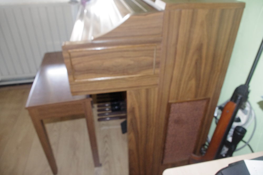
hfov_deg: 67.4
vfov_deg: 47.8
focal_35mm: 27
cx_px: 132
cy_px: 88
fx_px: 197
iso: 3200
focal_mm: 18
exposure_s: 1/15
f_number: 8
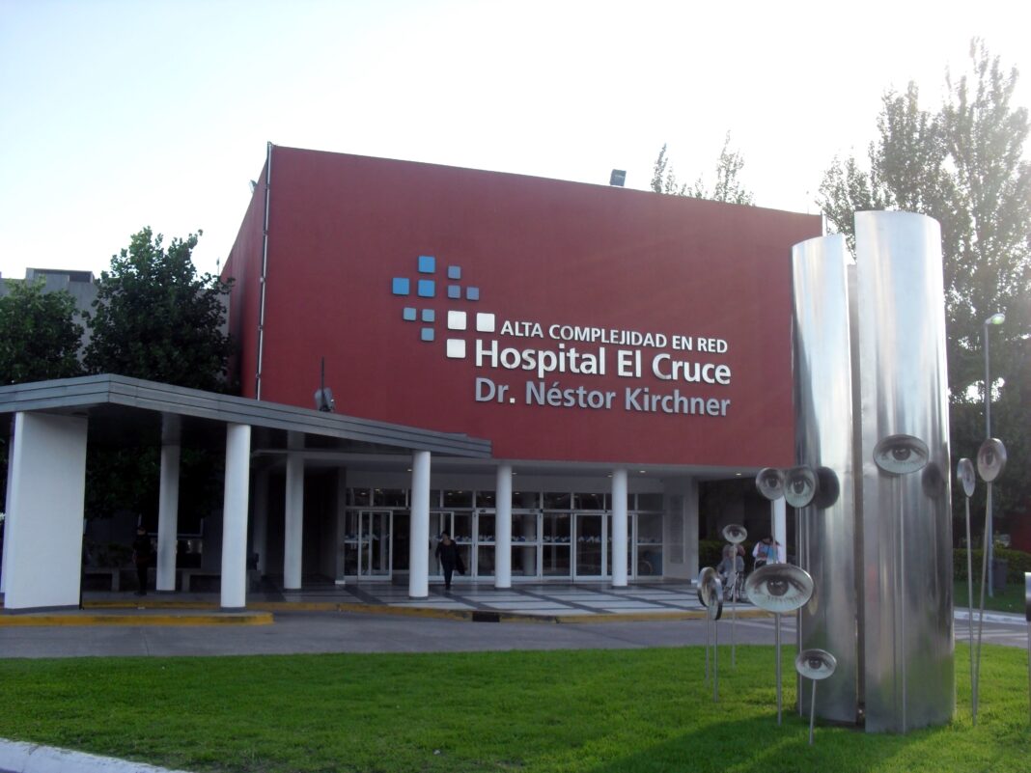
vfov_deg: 40.7
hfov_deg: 52.6
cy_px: 386
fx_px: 1042
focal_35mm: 35
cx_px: 516
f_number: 3.2
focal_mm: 6.3
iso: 100
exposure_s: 1/250
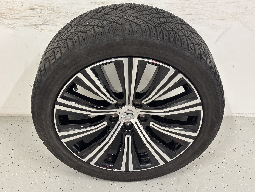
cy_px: 96
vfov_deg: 28.0
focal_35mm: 52
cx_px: 128
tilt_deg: -36.5
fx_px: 383
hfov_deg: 36.8
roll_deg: -2.1
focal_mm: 5.96
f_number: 1.6
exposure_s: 1/33
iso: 125
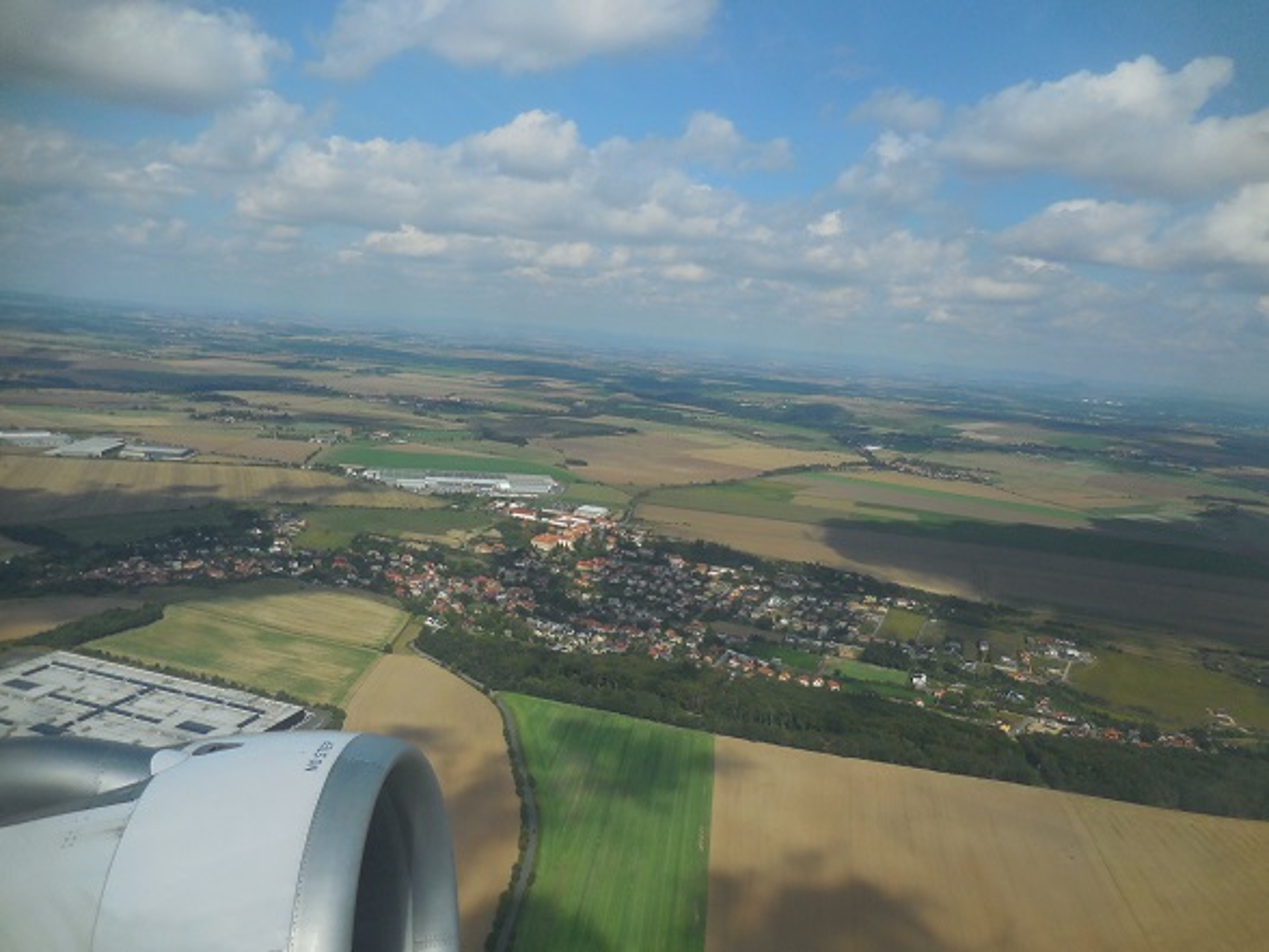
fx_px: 916
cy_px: 476
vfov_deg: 54.9
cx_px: 634
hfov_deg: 69.4
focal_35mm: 25
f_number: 6.6
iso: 125
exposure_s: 1/640
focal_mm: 4.5
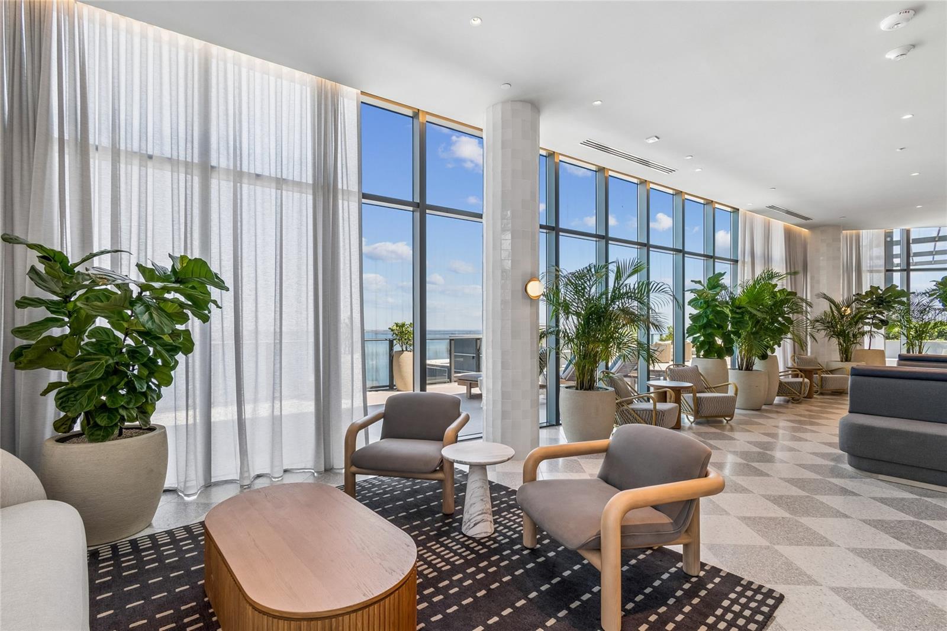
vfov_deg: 77.3
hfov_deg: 100.4
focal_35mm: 15
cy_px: 316
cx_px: 474
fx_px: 394
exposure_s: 1/80
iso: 100
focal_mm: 10
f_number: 7.1
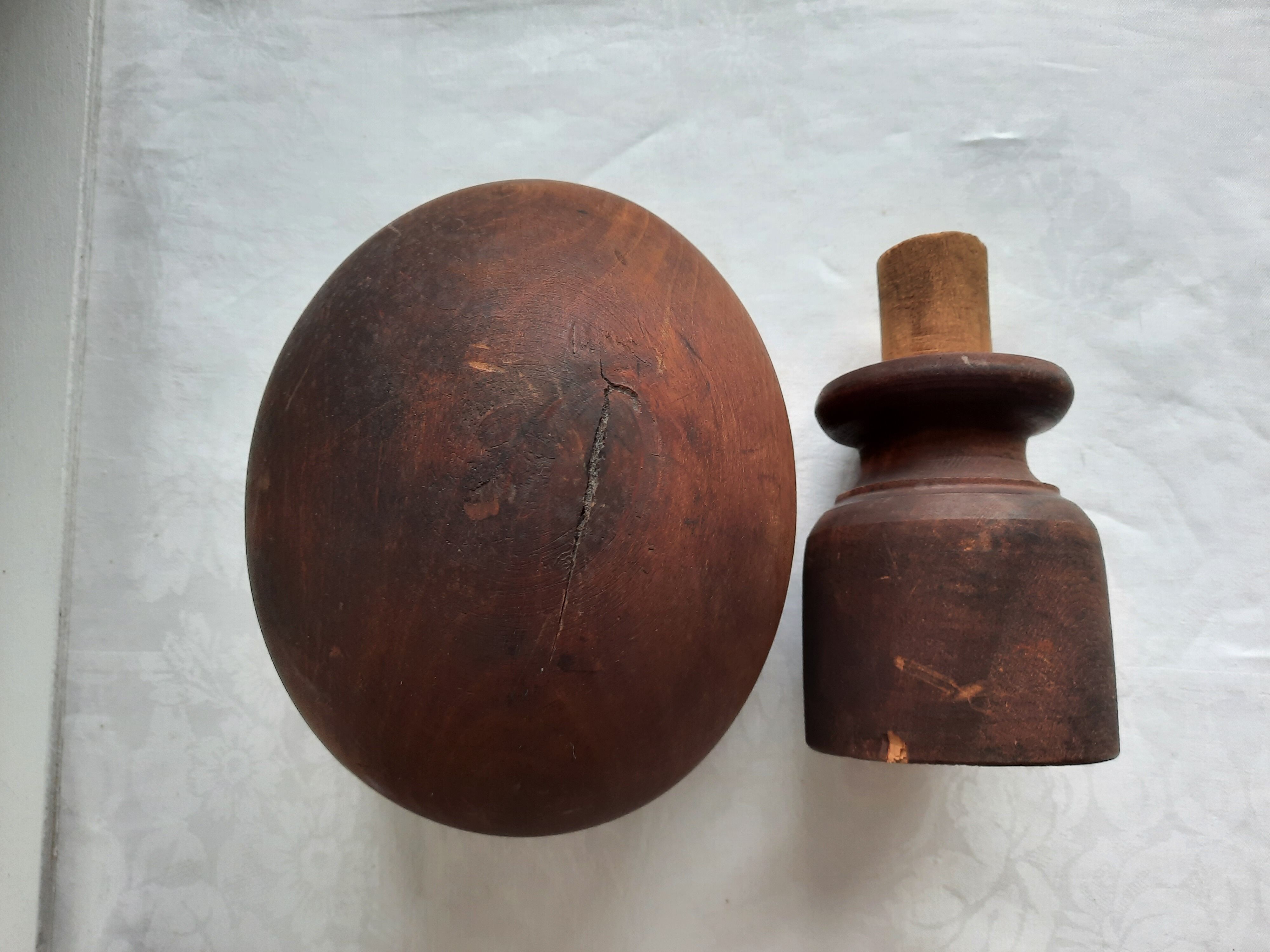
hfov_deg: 69.4
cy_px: 476
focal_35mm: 25
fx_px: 917
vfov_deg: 54.9
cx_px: 635
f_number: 2
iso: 80
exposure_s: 1/50
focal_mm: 4.6
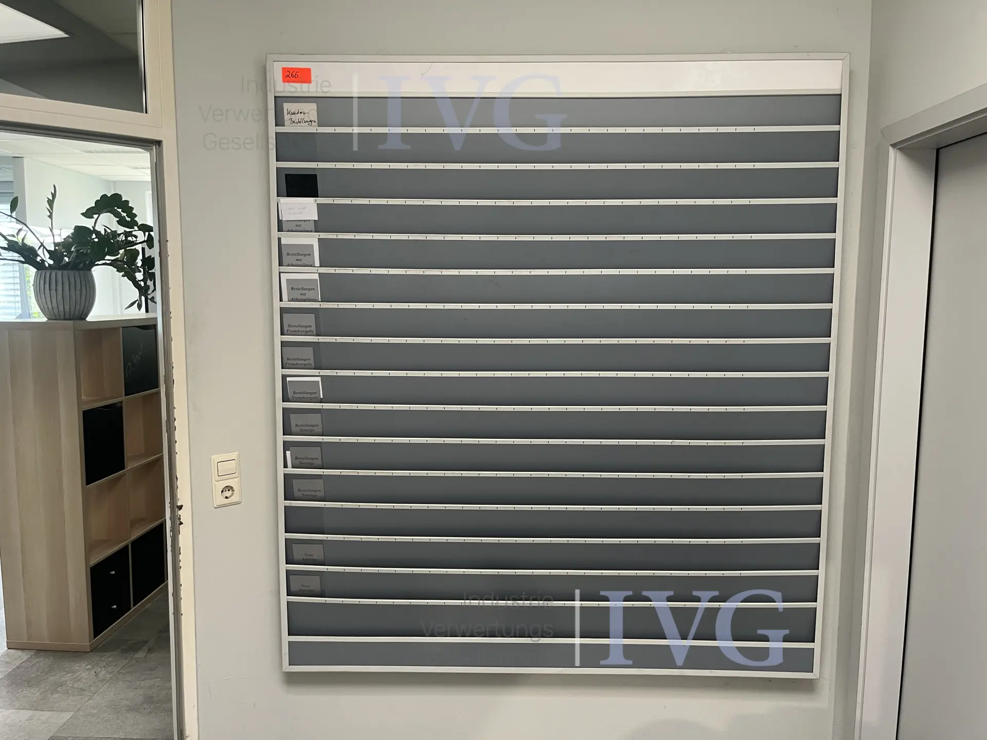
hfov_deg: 67.3
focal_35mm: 26
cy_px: 370
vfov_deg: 53.1
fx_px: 741
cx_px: 494
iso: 125
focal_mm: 5.1
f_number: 1.6
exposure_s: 1/91
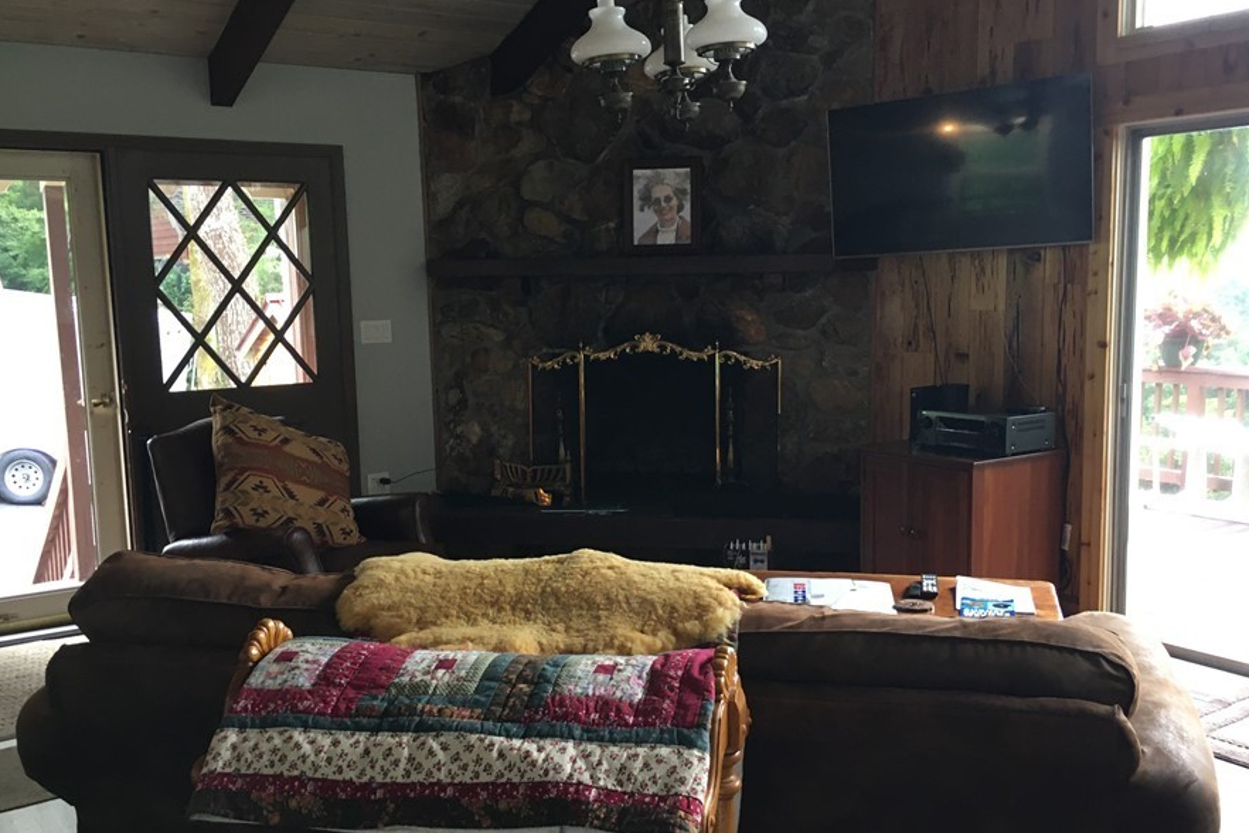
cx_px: 633
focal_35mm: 35
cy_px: 445
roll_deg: +2.0
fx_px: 1214
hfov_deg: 54.4
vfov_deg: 37.8
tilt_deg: -8.1
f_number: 2.2
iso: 50
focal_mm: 4.15
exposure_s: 1/33
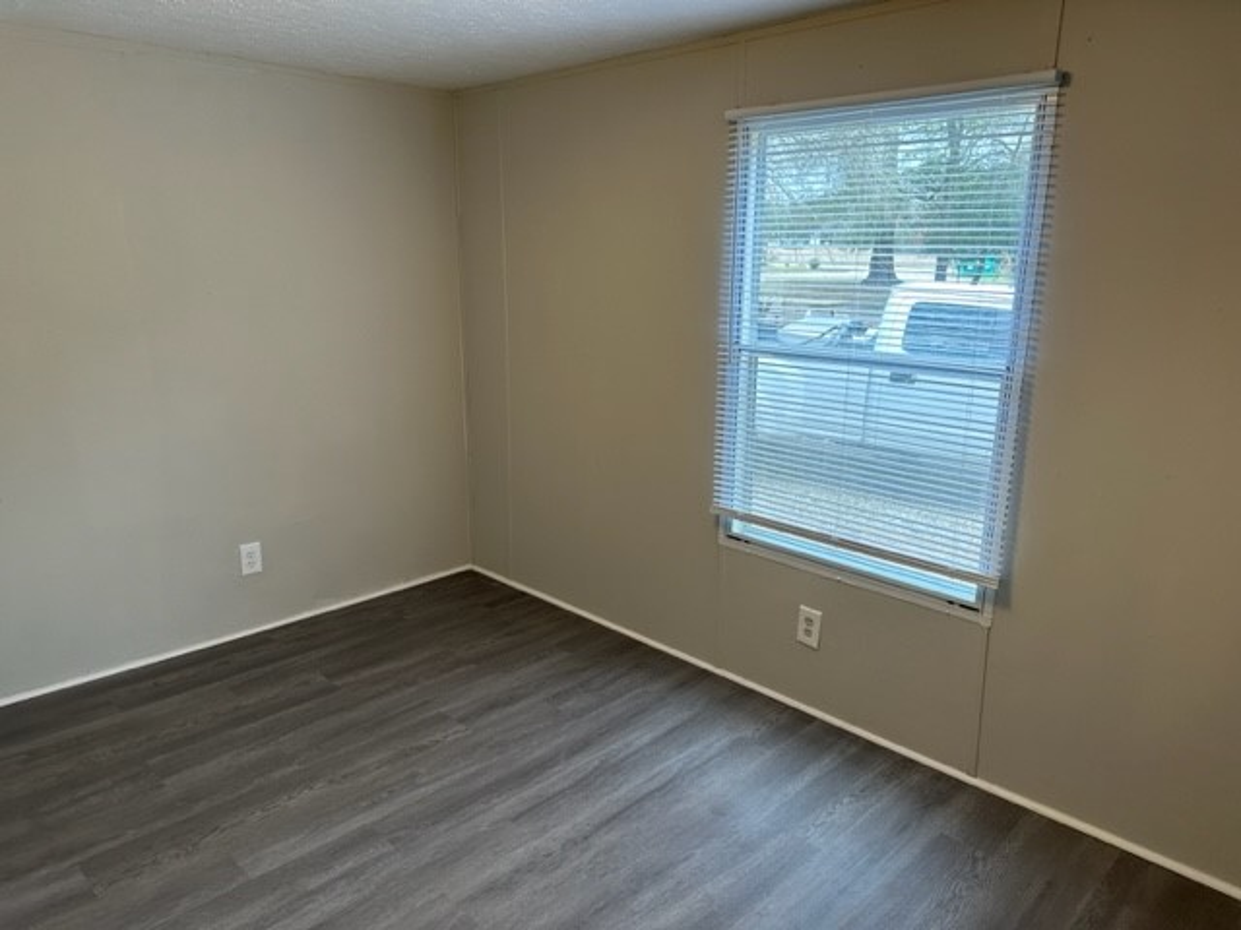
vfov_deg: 56.8
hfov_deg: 71.6
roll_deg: -0.6
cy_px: 465
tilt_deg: -14.6
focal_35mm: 24
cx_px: 620
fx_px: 860
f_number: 1.78
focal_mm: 6.86
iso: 100
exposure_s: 1/160
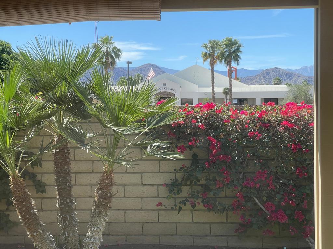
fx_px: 616
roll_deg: -0.2
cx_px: 166
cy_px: 124
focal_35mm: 64
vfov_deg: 22.9
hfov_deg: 30.3
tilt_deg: -1.9
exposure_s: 1/357
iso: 20
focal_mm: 7.5
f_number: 2.2
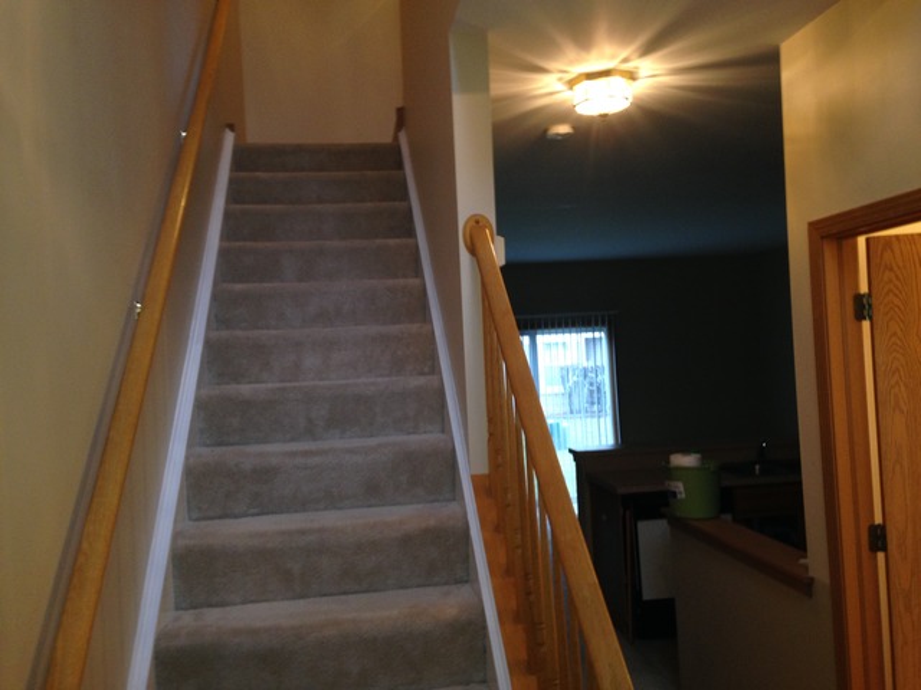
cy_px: 345
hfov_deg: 55.4
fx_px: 878
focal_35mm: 33
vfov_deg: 42.9
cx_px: 460
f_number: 2.4
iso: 100
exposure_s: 1/20
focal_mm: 4.12
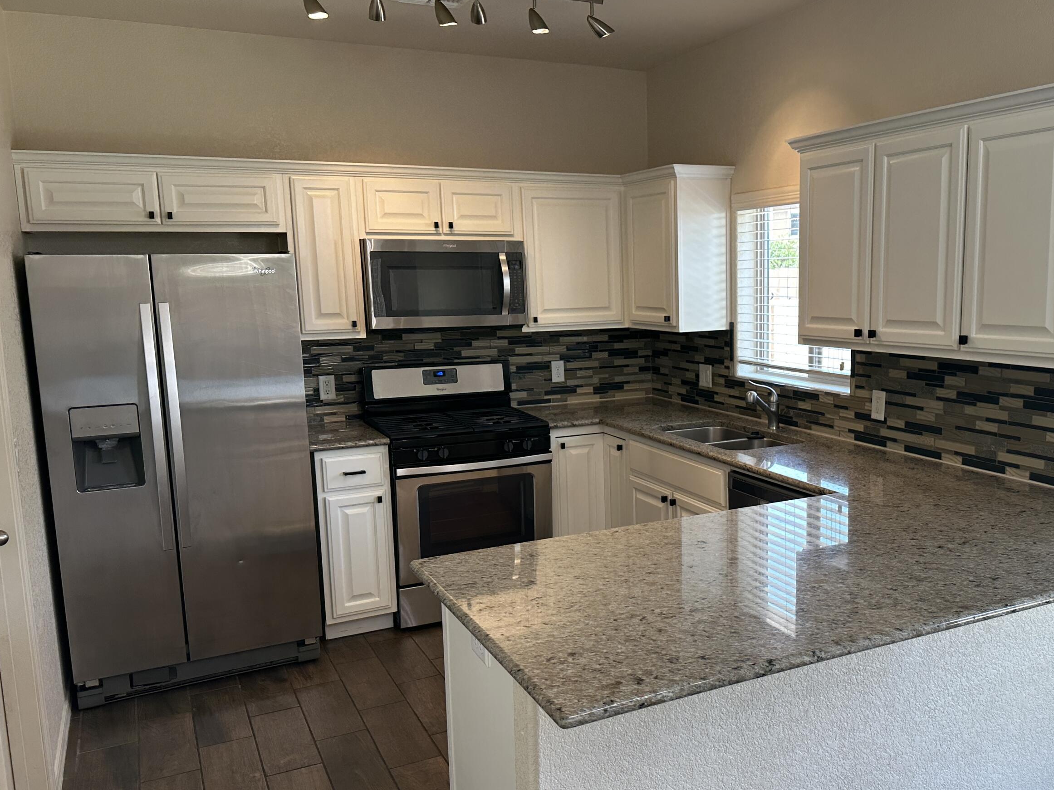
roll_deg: +0.2
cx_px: 677
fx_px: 944
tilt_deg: -9.3
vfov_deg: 45.4
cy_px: 433
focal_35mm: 31
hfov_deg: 57.4
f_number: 1.78
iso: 100
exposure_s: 1/120
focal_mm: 6.86
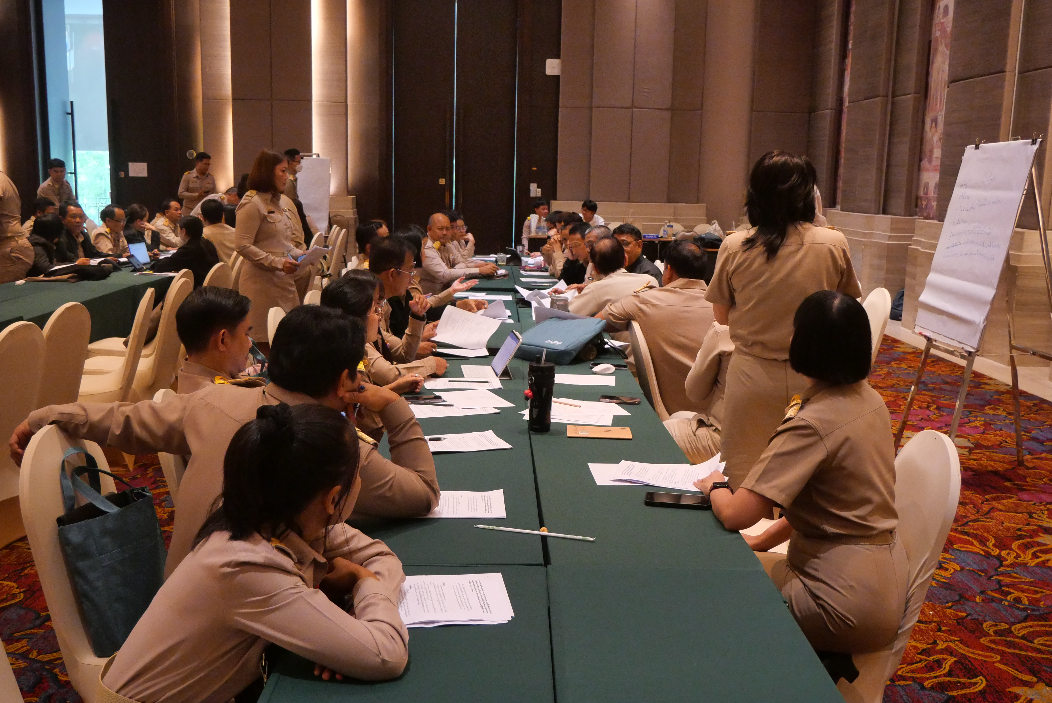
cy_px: 352
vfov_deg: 37.9
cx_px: 526
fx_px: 1023
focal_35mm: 35
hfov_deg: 54.4
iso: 3200
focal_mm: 17
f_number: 4.5
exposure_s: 1/125
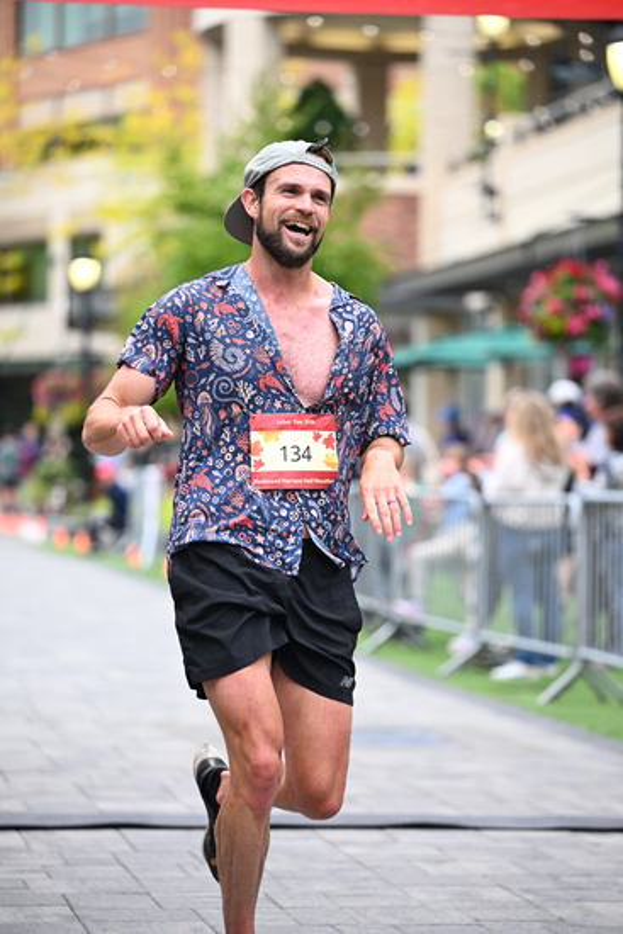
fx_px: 3113
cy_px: 467
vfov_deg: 17.1
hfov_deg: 11.4
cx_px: 312
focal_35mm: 120
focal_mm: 120
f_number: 2.8
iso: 1250
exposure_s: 1/1600
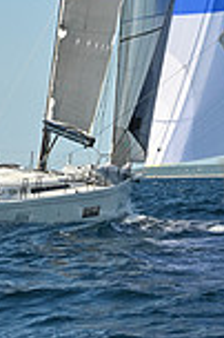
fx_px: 2498
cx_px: 103
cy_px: -165
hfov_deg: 5.1
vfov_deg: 7.6
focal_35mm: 267
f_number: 6.3
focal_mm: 70
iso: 320
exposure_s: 1/1600
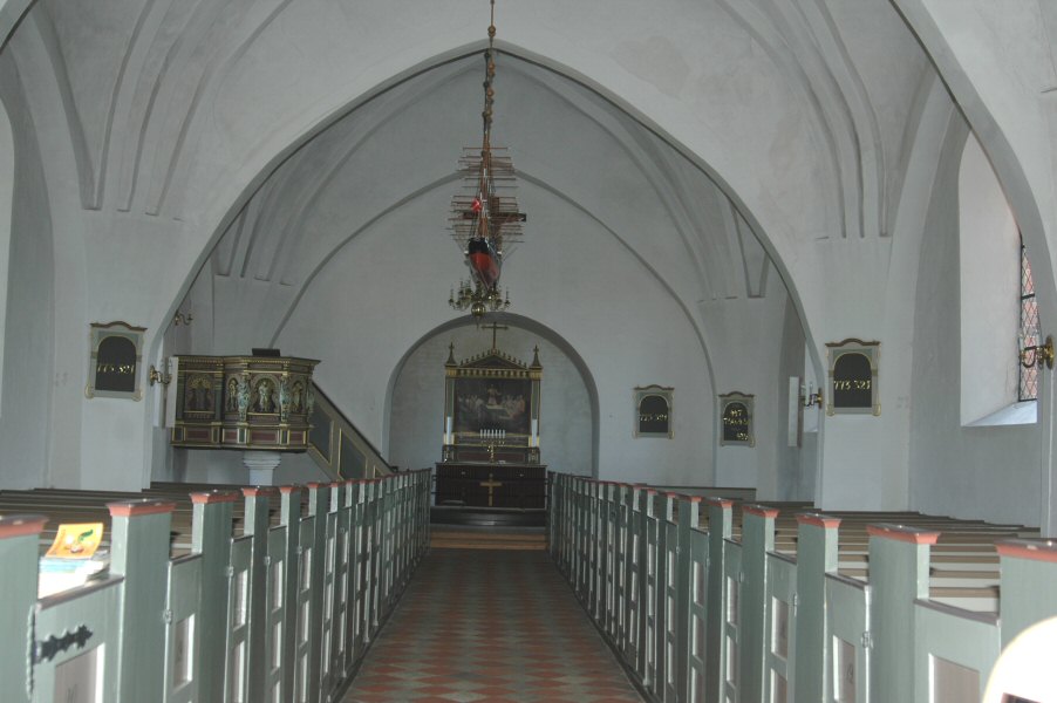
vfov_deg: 31.8
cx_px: 528
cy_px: 352
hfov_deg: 46.4
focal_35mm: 42
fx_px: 1232
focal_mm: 28
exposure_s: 1/60
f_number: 4
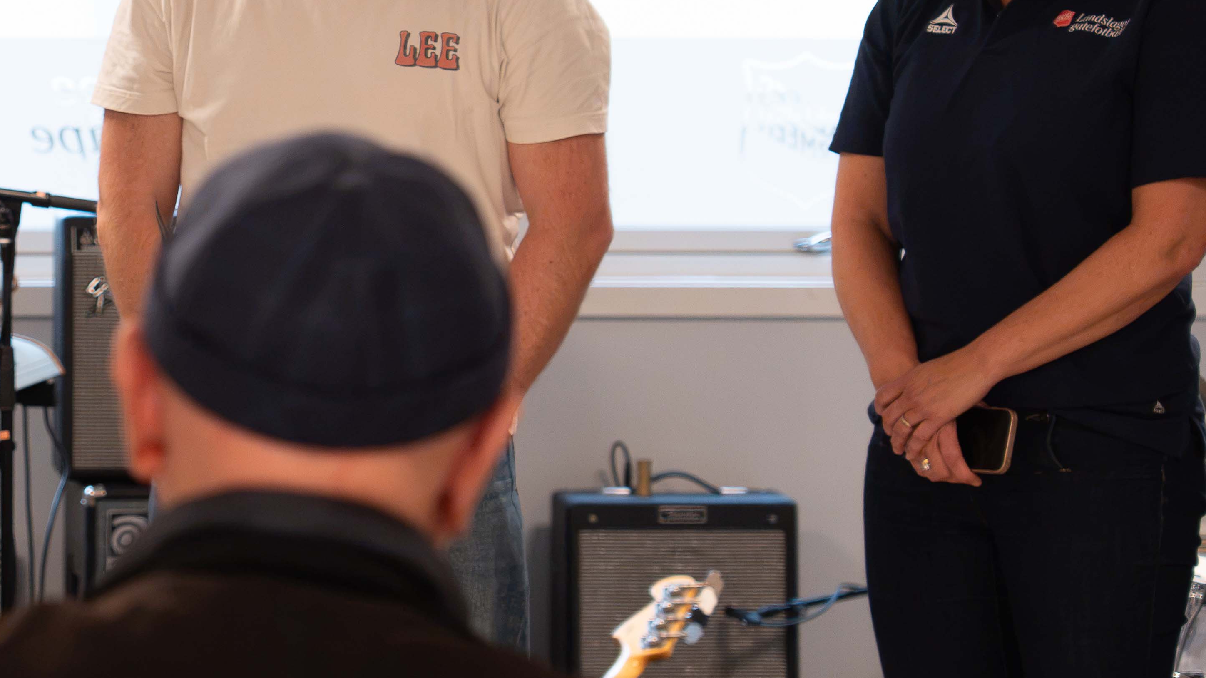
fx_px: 5915
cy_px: 231
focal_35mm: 185
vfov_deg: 6.6
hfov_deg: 11.5
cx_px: -106
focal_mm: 73
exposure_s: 1/200
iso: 5000
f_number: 4
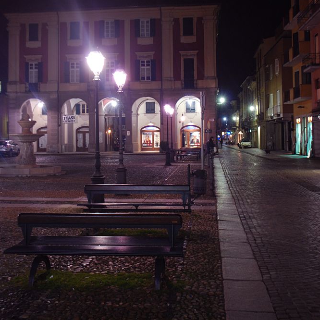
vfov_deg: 36.7
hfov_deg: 36.8
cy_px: 130
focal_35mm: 46
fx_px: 481
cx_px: 160
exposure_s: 1/2.5
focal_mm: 24
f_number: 4.2
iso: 400
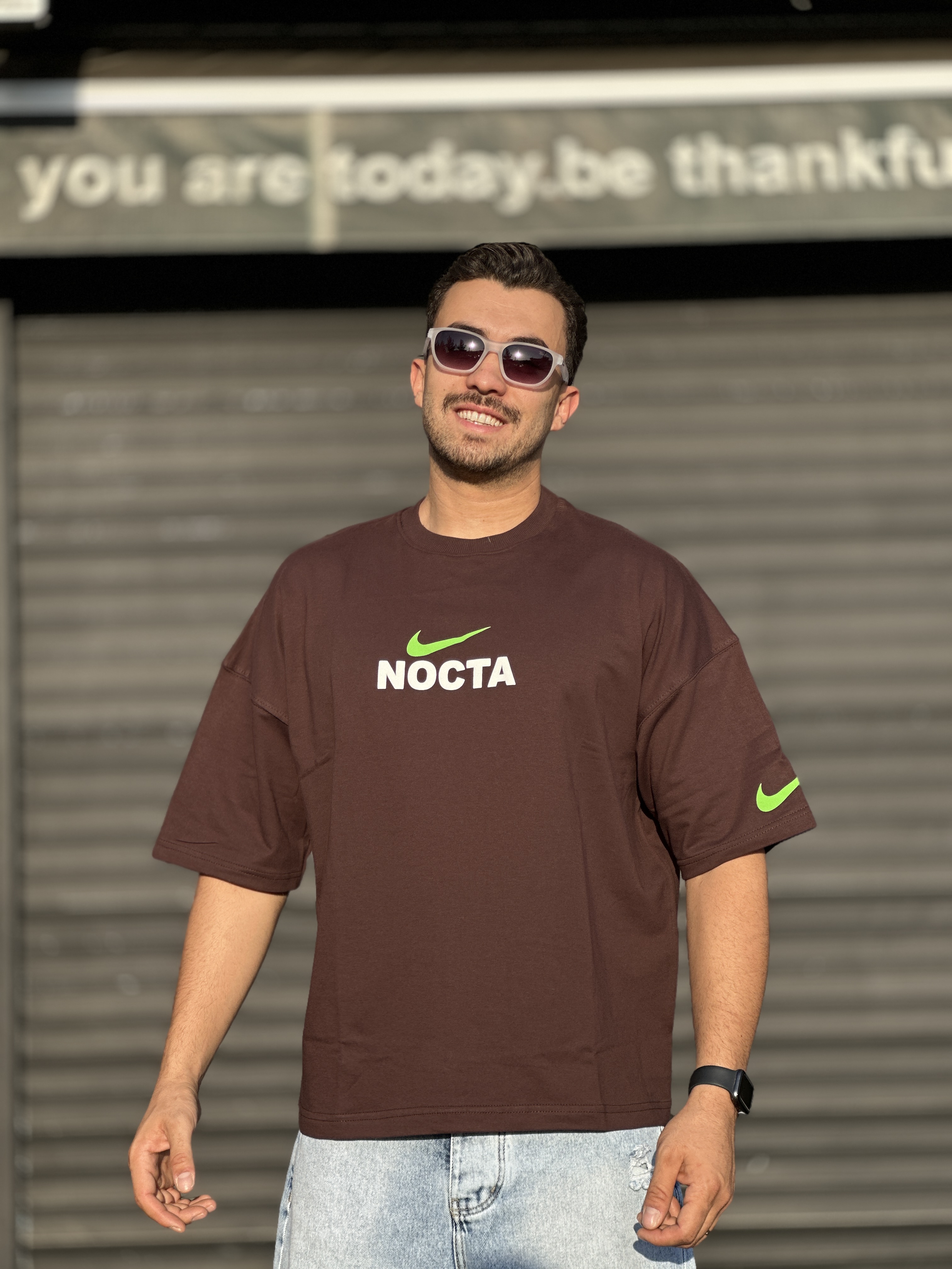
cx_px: 476
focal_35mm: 77
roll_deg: +0.3
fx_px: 2824
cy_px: 634
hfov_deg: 19.1
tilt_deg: +3.9
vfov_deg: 25.3
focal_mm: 9
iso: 32
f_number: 2.8
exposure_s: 1/299
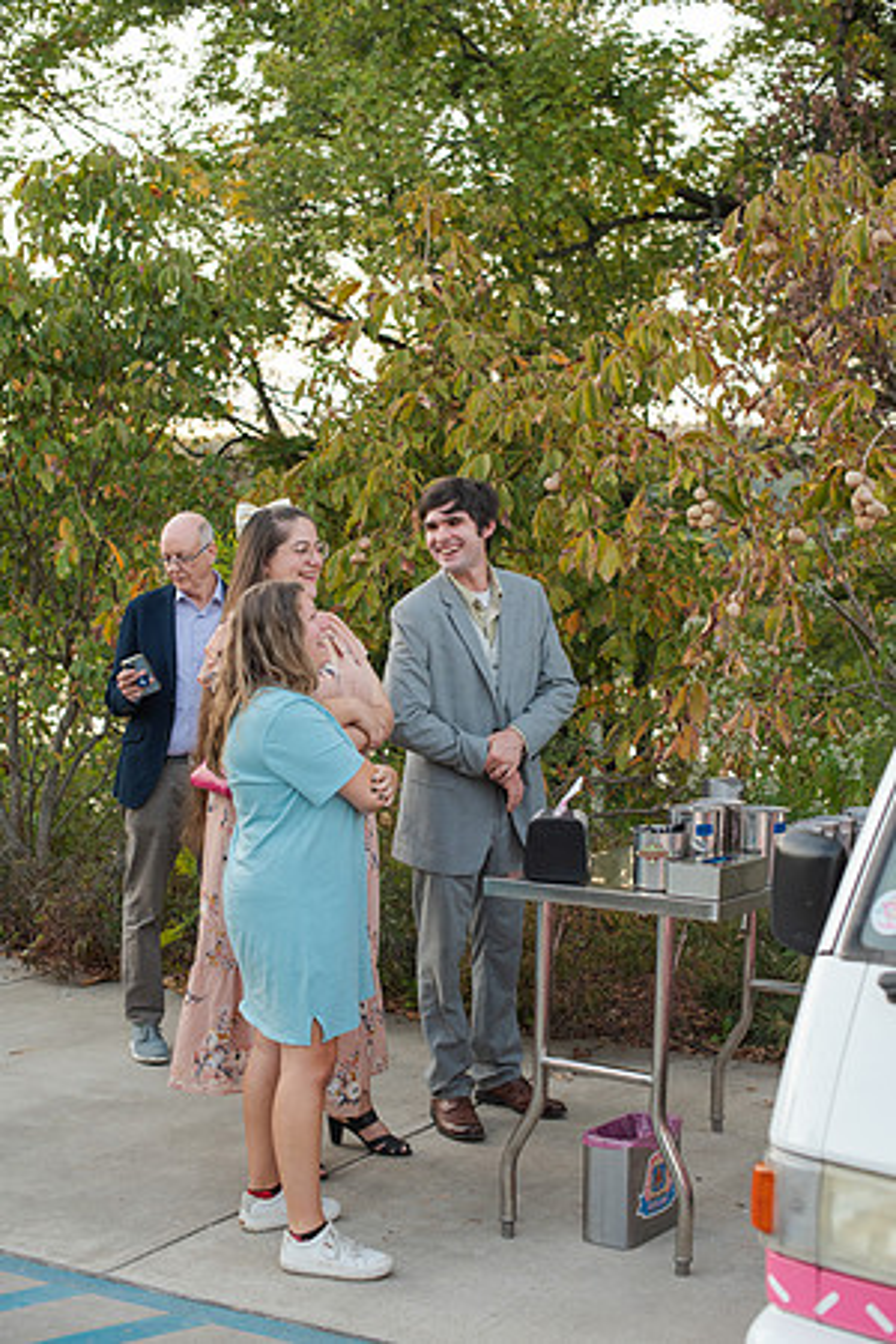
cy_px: 672
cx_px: 448
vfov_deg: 39.6
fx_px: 1867
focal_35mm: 50
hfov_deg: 27.0
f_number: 4
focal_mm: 50
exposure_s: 1/400
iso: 800
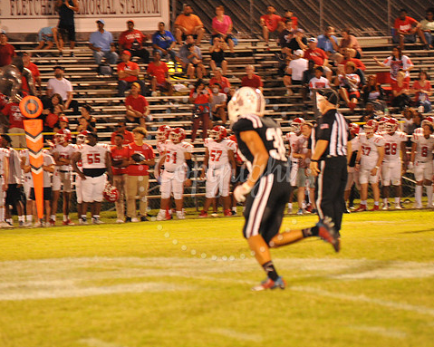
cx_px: 225
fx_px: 2915
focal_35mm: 227
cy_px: 173
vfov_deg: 6.8
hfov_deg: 8.5
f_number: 5
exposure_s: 1/160
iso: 5000
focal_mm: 200
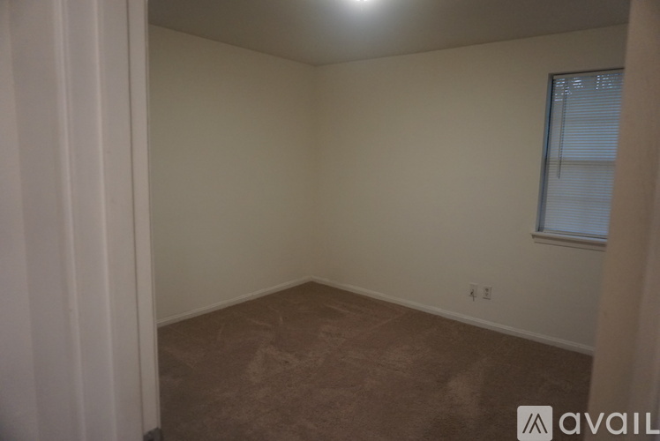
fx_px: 440
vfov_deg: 53.2
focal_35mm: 24
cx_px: 330
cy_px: 220
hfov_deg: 73.7
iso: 1600
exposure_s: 1/160
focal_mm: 16
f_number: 3.5
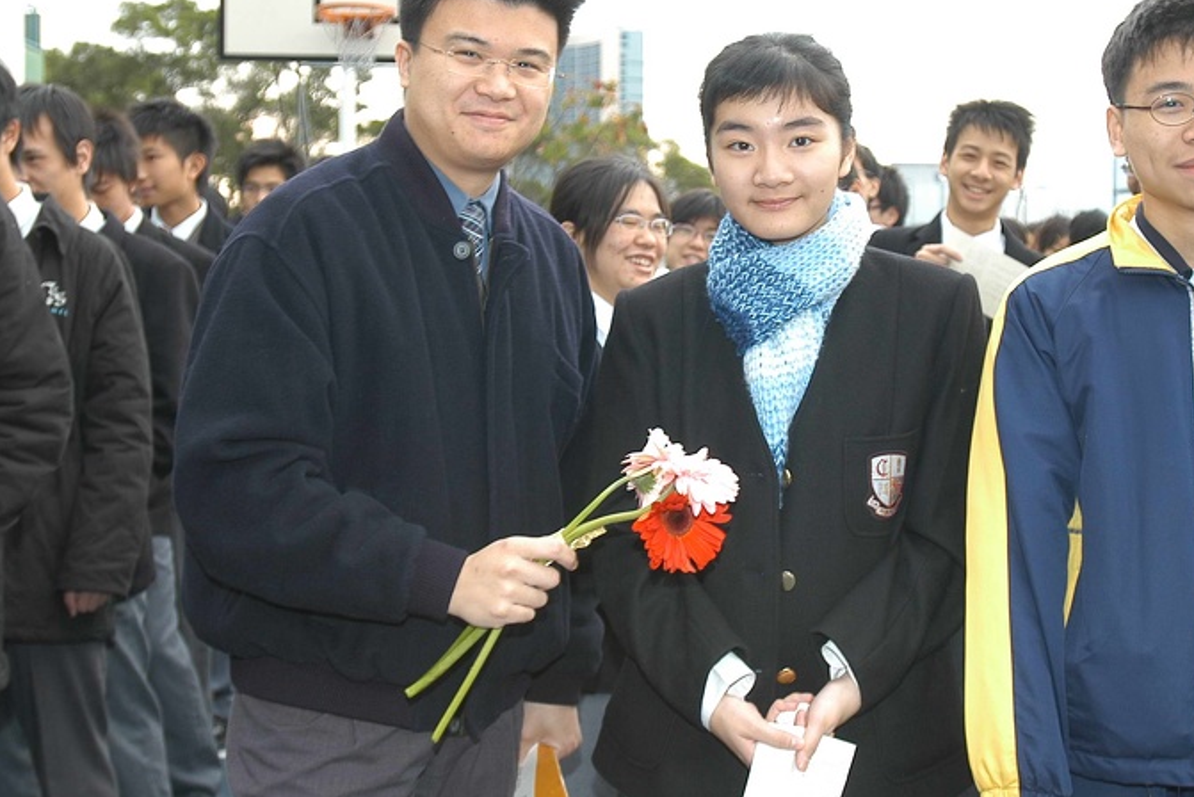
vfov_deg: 25.0
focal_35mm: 54
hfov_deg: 36.7
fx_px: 1792
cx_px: 719
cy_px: 315
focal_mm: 24
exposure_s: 1/60
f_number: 3.2
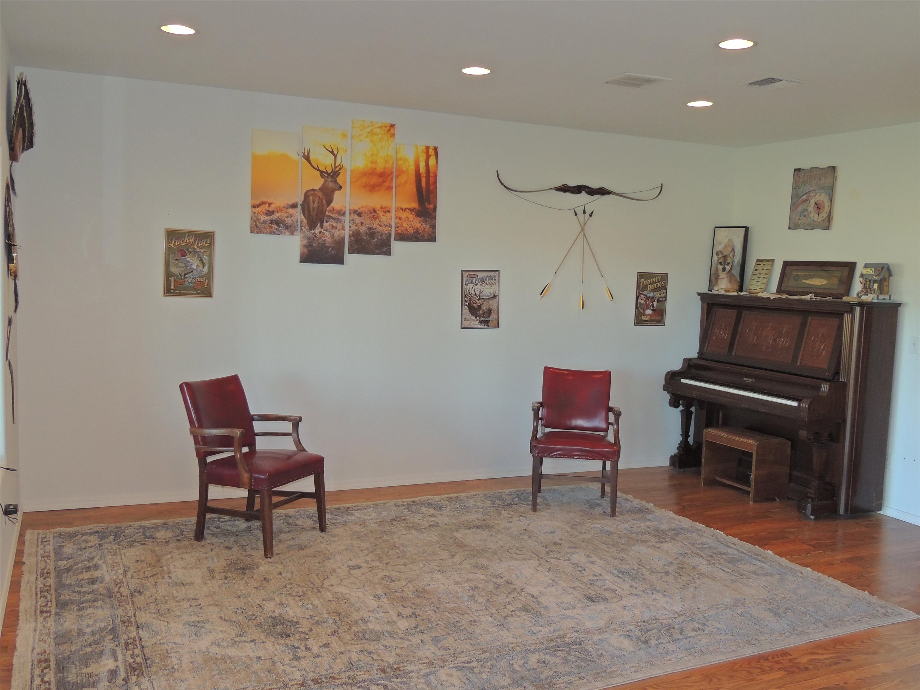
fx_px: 877
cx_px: 460
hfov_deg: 55.4
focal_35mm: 33
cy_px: 345
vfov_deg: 42.9
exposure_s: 1/50
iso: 320
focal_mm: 5.8
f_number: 3.2
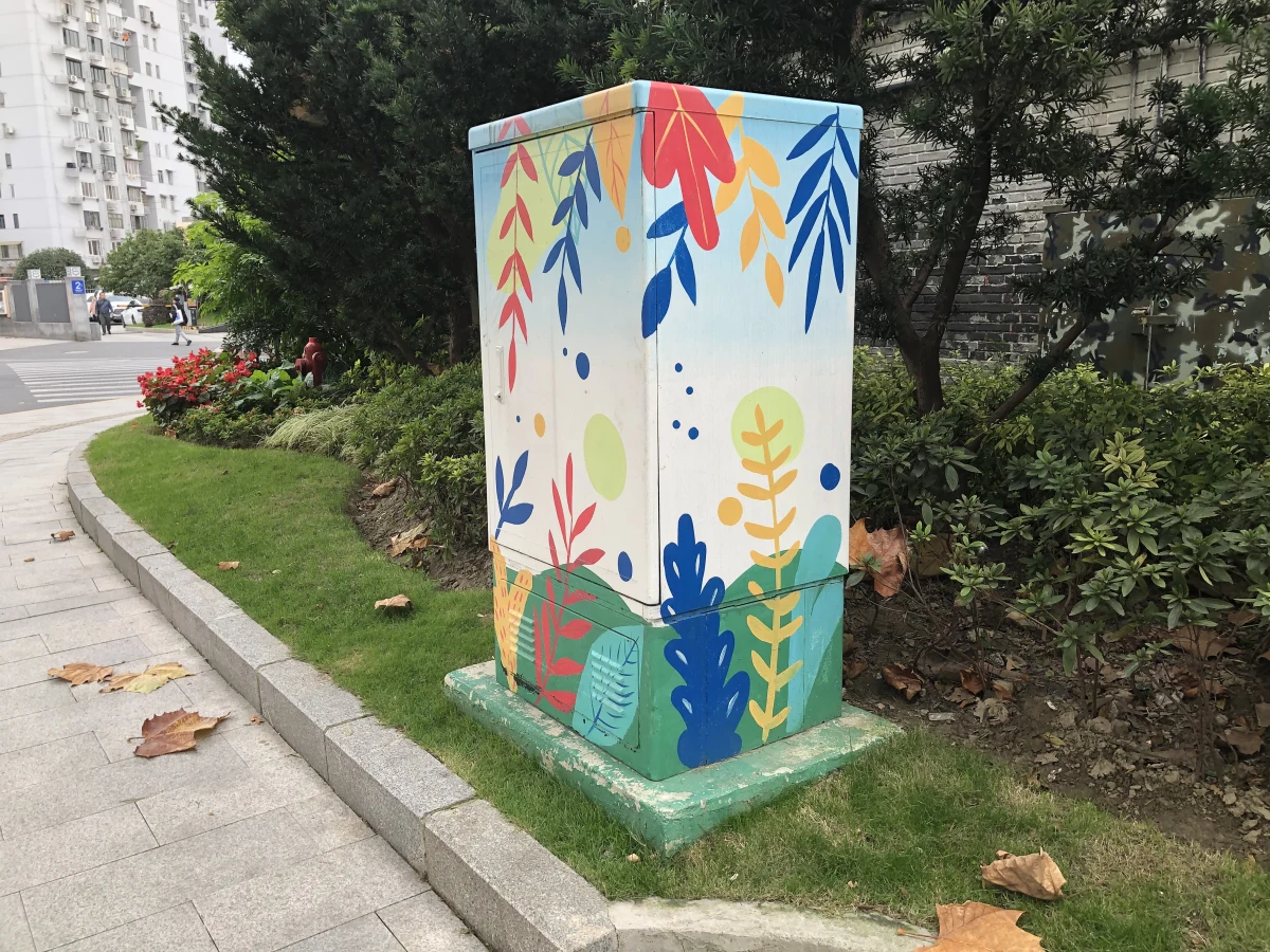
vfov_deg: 49.7
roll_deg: +2.4
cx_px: 635
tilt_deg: -9.6
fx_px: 1027
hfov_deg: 63.4
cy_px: 476
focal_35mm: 28
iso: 20
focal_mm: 4
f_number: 1.8
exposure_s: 1/142
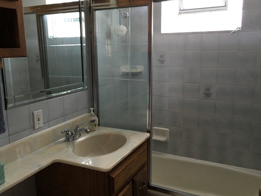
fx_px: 249
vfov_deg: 43.0
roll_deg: -0.1
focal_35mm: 33
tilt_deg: -9.6
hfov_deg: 55.3
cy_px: 98
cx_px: 129
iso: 40
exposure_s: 1/15
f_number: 2.2
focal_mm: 4.15
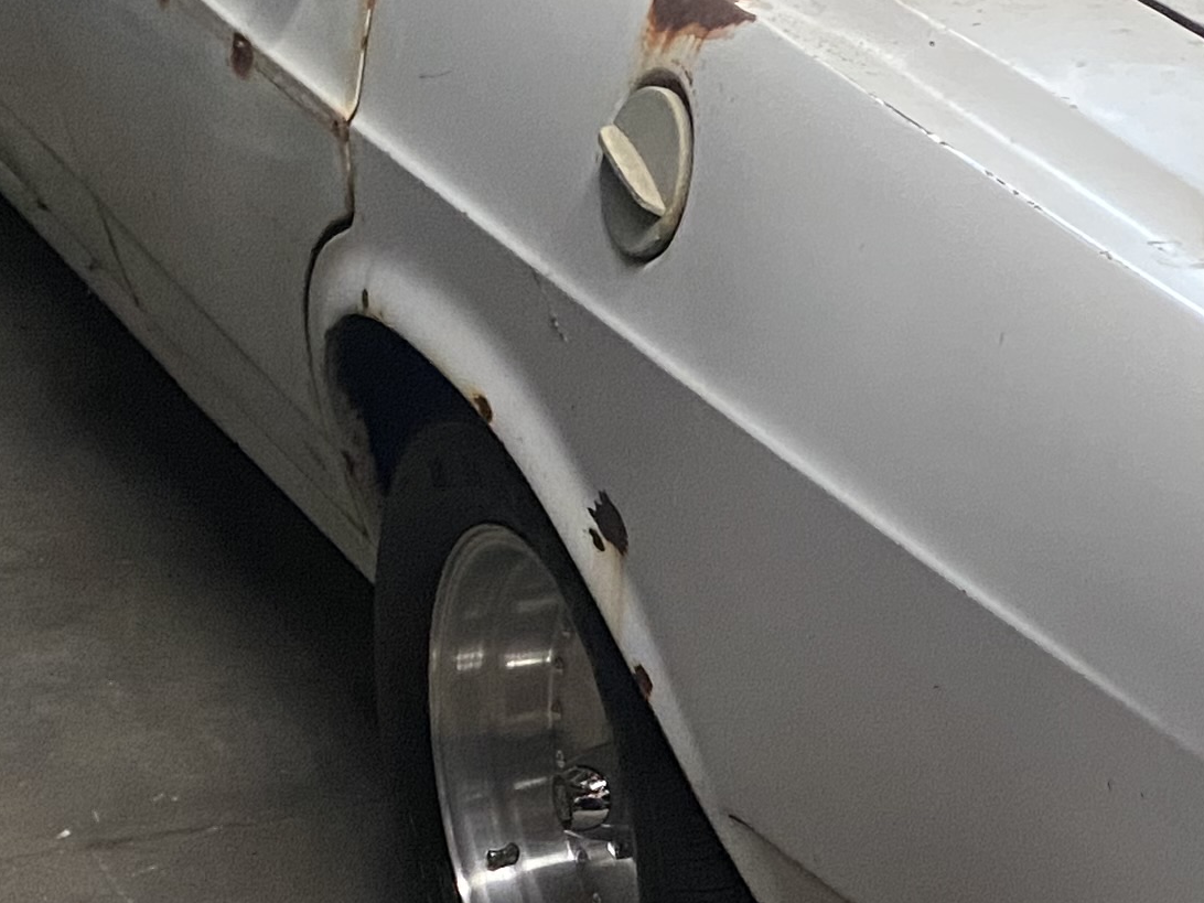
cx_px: 981
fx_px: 3339
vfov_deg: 15.3
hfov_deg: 20.2
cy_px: 781
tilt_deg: -28.5
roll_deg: -3.9
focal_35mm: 96
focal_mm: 4.25
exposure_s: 1/60
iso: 400
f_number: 1.8
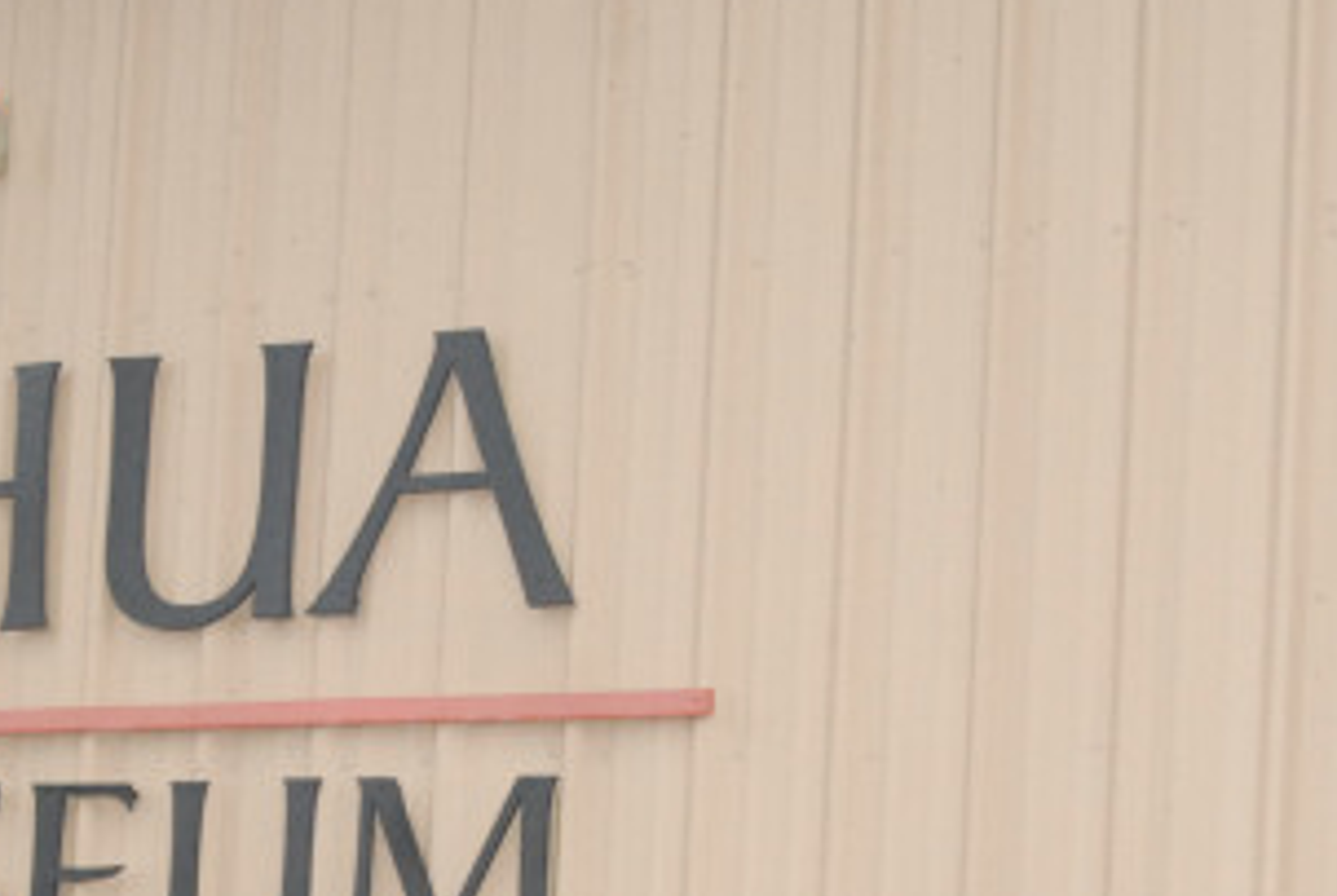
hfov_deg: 18.3
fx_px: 4128
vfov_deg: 12.2
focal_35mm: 111
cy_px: 1017
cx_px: 397
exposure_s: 1/160
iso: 1600
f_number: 5.6
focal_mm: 28
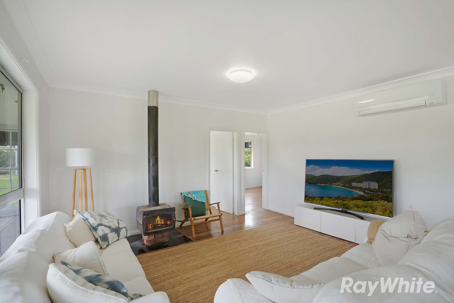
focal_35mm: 16
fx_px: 202
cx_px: 227
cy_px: 152
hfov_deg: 96.7
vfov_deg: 73.8
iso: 800
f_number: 10
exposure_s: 1/15
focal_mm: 16
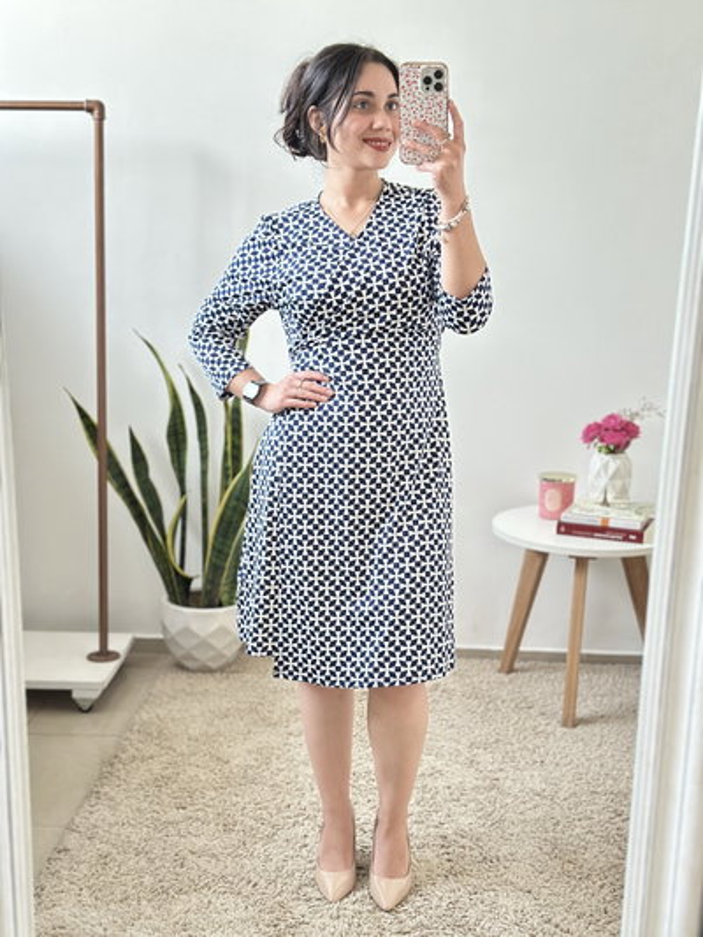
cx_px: 352
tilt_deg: -21.1
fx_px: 1299
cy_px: 468
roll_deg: -0.8
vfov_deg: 39.6
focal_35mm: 48
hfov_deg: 30.3
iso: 640
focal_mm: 6.86
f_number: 1.78
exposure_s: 1/40
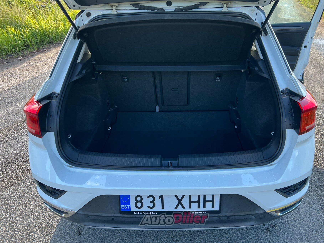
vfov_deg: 49.7
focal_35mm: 28
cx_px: 174
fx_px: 262
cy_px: 113
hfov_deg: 63.4
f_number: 1.5
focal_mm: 5.7
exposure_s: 1/186
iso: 40
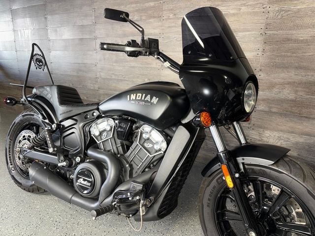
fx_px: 218
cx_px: 158
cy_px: 118
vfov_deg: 56.8
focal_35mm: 24
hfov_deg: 71.6
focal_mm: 6.76
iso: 64
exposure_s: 1/27
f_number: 1.78
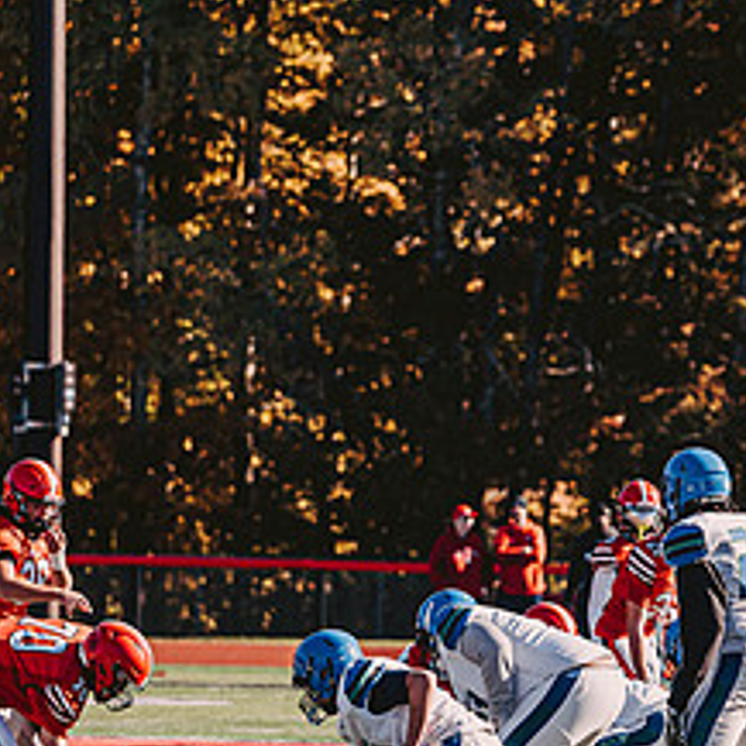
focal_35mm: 273
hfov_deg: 6.4
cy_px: 627
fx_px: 6656
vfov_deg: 6.4
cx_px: 657
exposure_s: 1/2500
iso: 250
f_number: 3.2
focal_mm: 120
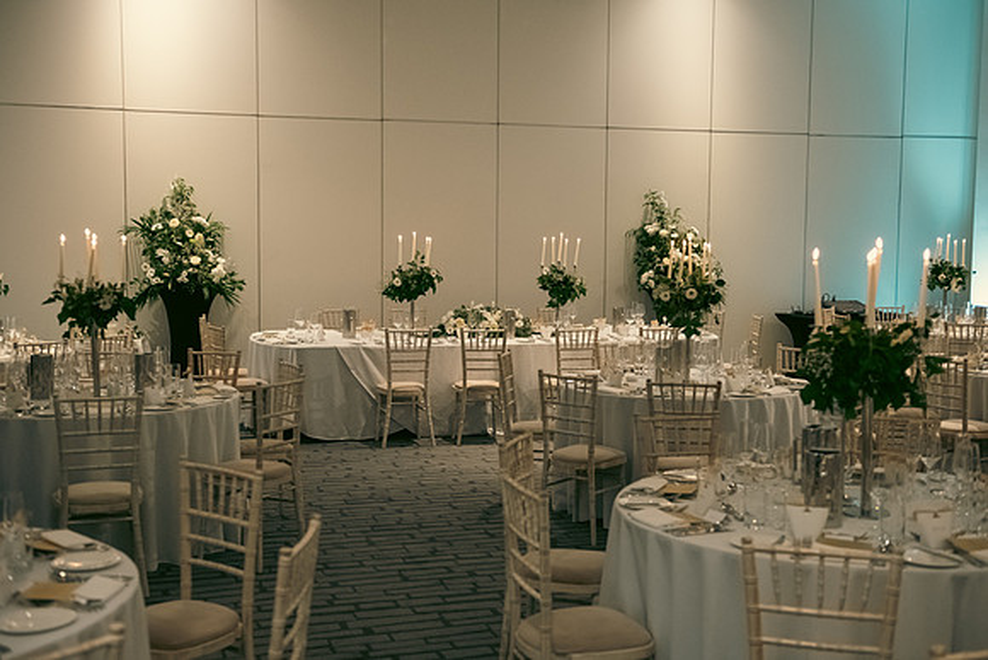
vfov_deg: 29.3
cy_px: 330
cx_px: 494
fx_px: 1259
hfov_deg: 42.8
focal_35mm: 46
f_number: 3.5
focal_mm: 45
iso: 1600
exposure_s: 1/160
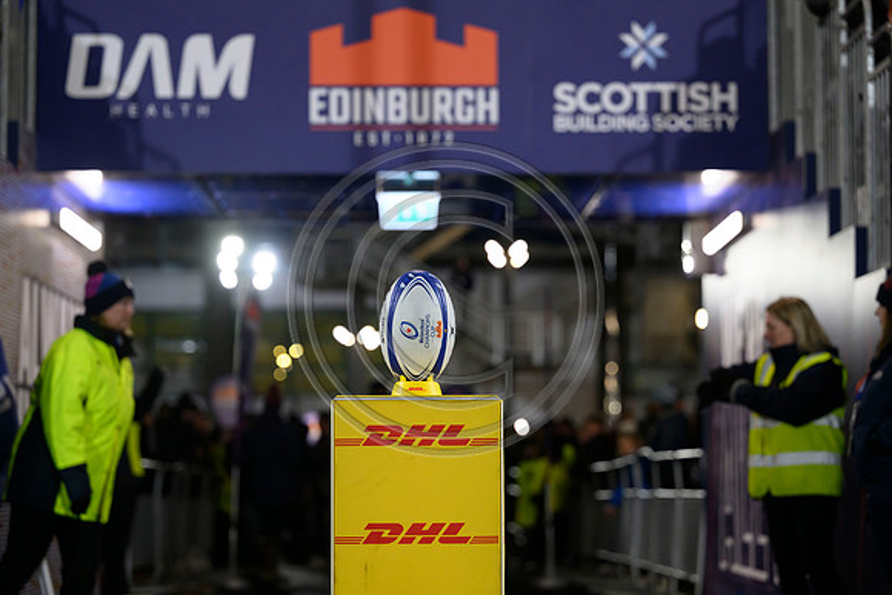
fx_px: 2655
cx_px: 446
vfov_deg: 12.8
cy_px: 298
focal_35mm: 107
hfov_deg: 19.1
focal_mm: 105
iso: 2500
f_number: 3.2
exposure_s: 1/500
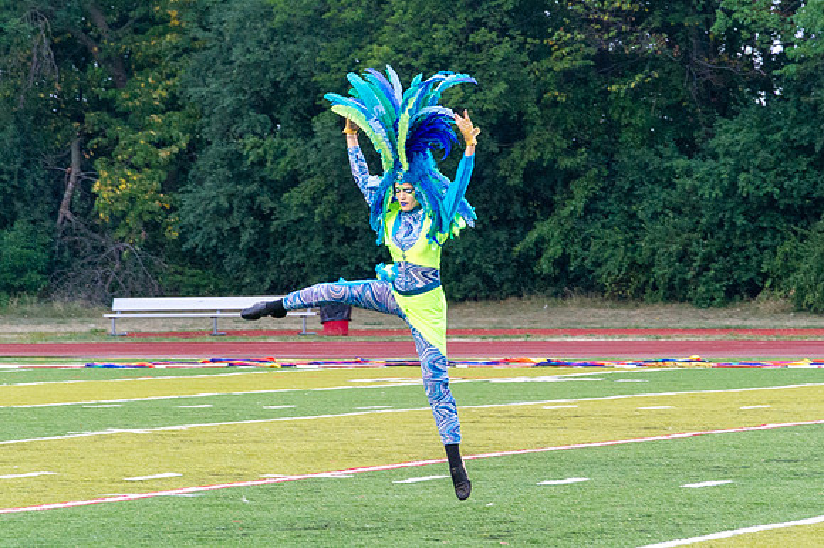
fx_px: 4814
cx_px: 421
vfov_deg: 6.5
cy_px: 245
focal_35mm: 210
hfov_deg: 9.8
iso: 2500
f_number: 8
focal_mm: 120
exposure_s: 1/250
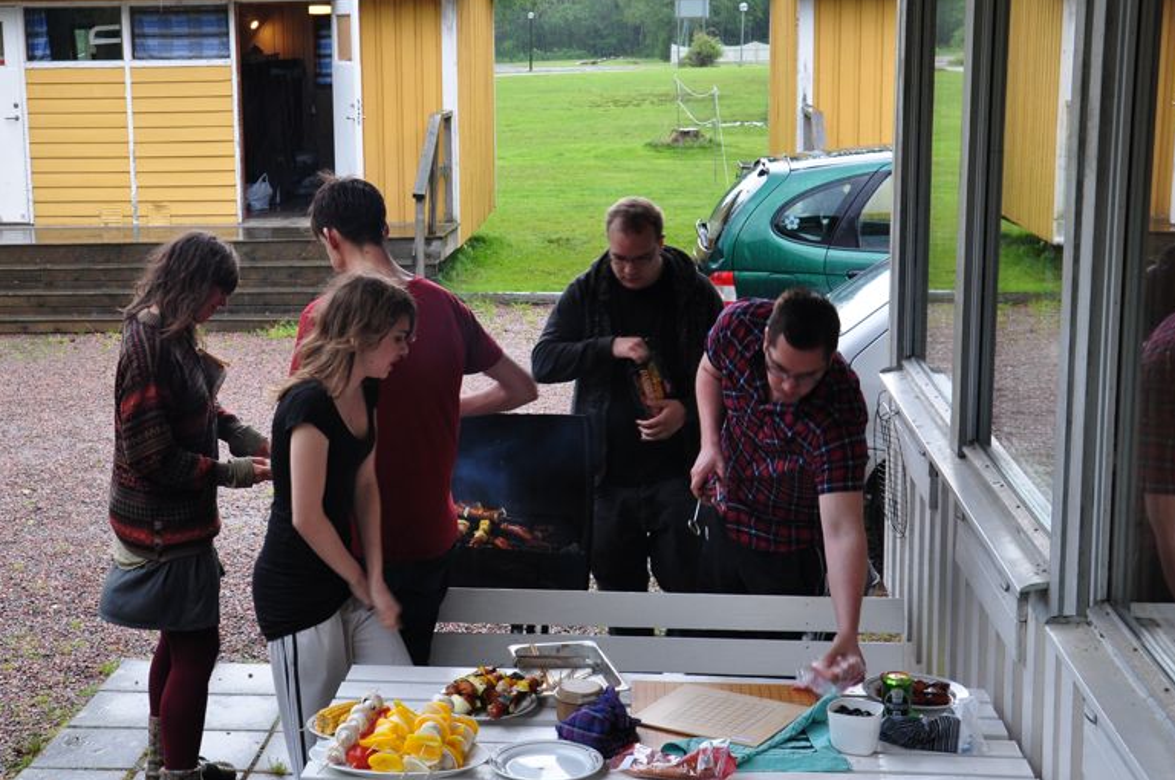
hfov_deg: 35.5
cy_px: 359
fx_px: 1825
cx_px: 464
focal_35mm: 56
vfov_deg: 24.1
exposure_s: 1/30
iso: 400
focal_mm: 28
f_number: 7.1
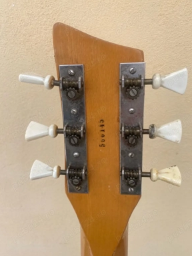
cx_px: 98
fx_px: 193
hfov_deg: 53.0
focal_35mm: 26
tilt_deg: -25.6
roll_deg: +2.5
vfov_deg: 67.3
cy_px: 130
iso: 32
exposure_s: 1/439
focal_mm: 4.25
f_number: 1.8
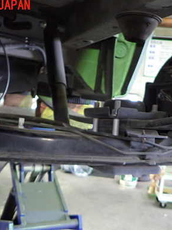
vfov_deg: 47.7
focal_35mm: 39
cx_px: 101
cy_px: 133
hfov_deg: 36.7
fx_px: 259
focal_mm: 4.5
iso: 640
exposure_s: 1/30
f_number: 2
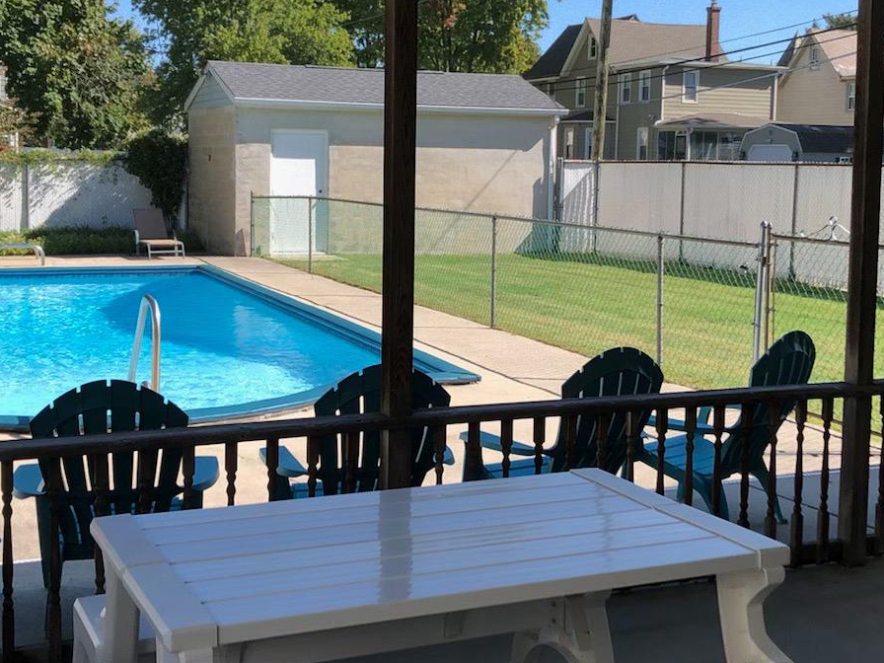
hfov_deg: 38.2
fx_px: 1277
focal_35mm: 50
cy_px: 258
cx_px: 445
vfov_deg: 29.0
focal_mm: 3.99
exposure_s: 1/657
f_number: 1.8
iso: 20
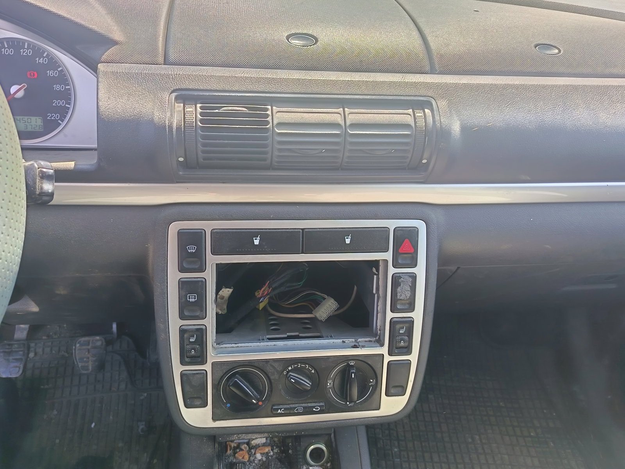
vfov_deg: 48.2
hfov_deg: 61.7
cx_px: 312
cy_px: 234
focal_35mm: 29
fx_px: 524
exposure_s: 1/100
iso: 183
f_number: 1.75
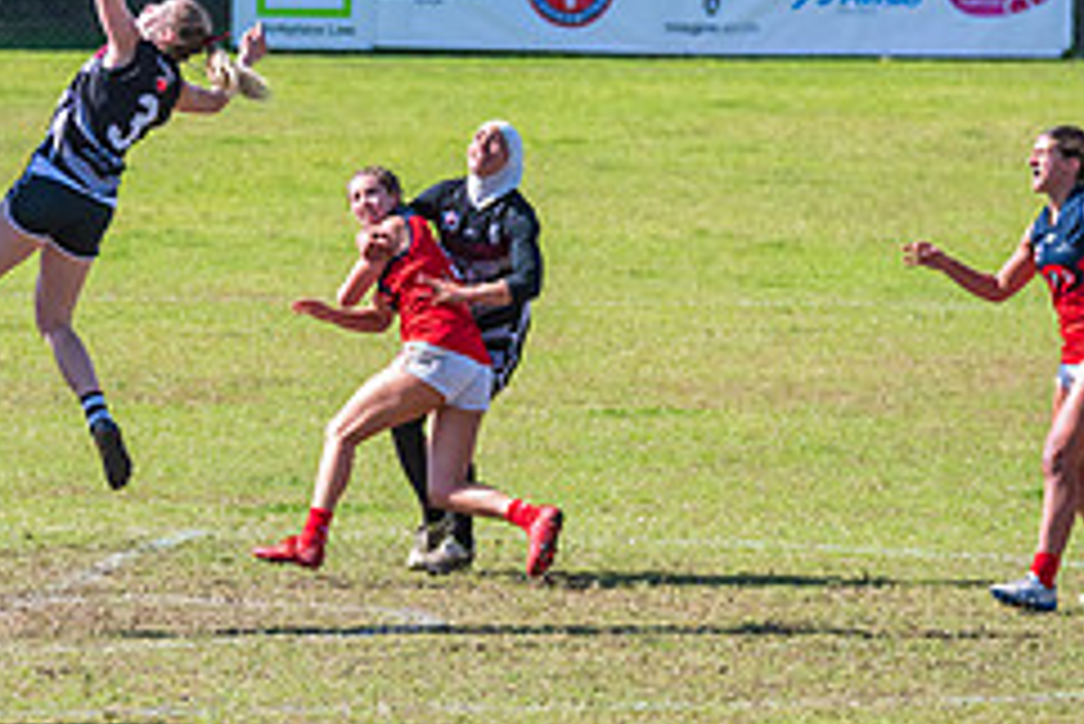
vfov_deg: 2.0
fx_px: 21240
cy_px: 421
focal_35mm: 705
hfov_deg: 2.9
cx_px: 282
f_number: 6.3
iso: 800
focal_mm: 240
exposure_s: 1/2000
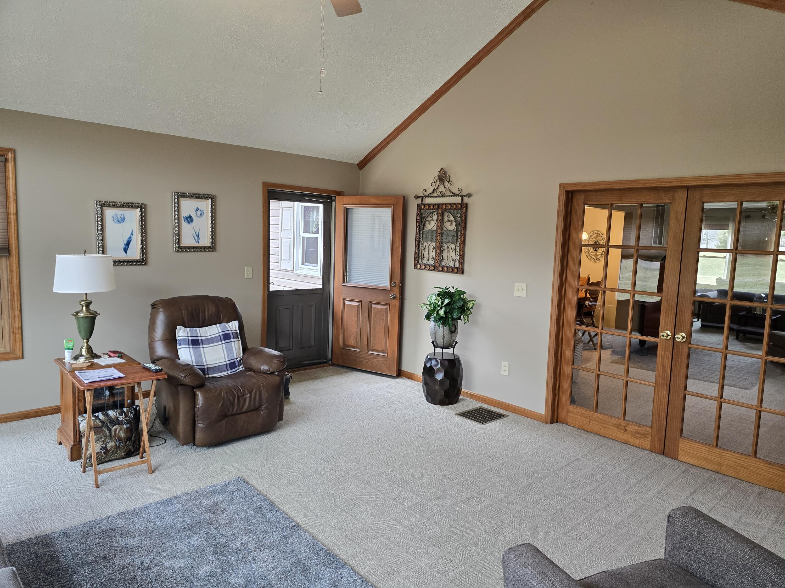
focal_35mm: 23
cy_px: 294
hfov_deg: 73.9
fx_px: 522
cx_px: 392
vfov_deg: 58.9
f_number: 1.7
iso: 125
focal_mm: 6.3
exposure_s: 1/120
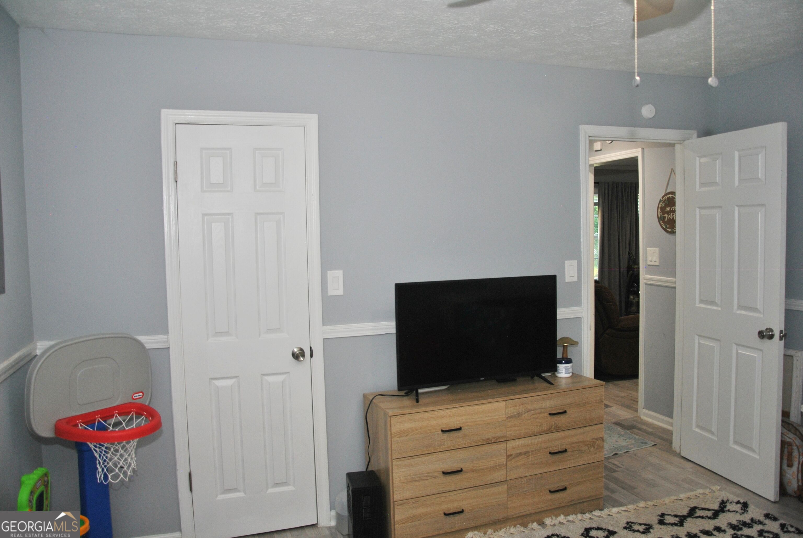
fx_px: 603
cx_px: 402
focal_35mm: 27
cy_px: 269
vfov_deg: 48.0
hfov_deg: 67.3
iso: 200
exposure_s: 1/60
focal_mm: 18
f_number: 4
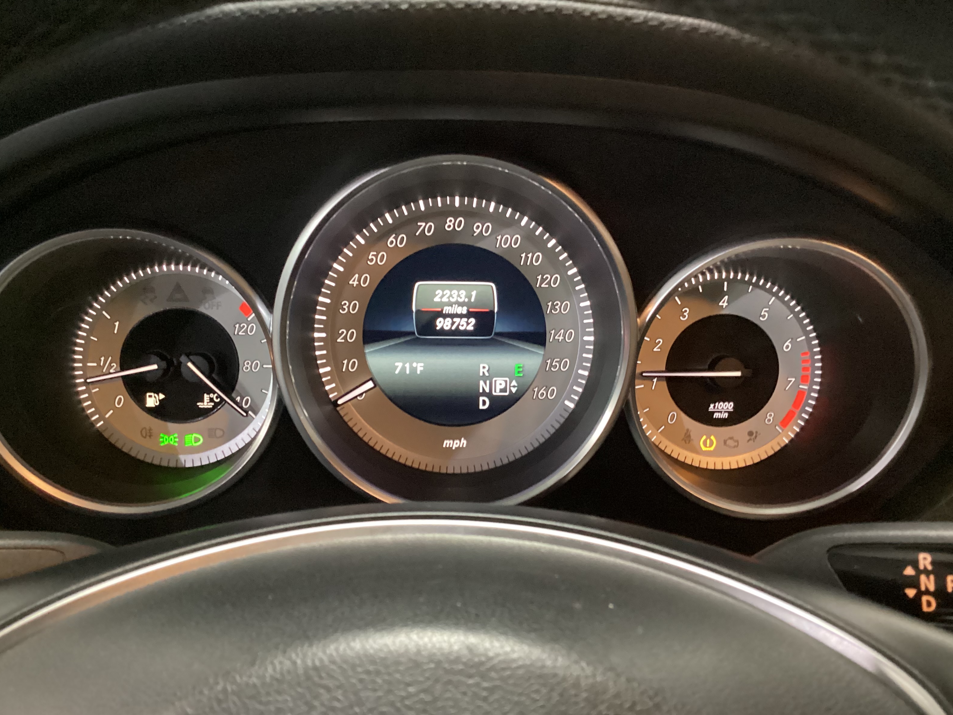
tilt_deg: -22.4
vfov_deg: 44.2
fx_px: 881
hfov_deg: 56.8
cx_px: 475
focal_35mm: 32
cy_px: 366
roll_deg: -2.2
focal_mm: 3.3
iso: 640
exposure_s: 1/24
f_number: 2.4
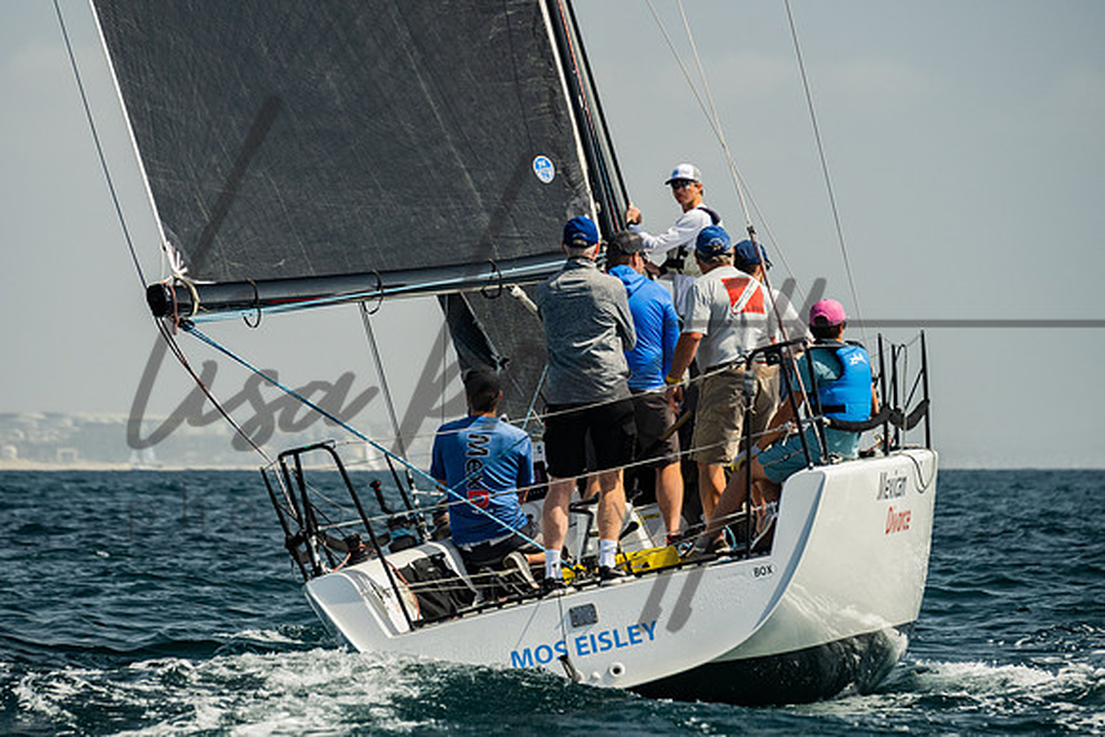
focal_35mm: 251
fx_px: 7706
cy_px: 372
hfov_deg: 8.2
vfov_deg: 5.5
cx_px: 508
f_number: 6.3
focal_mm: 190
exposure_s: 1/1000
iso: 320
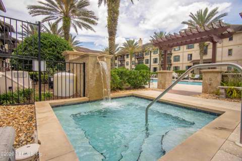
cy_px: 80
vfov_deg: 70.4
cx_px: 121
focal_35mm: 17
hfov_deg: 93.3
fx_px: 114
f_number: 14
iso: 800
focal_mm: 17
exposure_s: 1/320
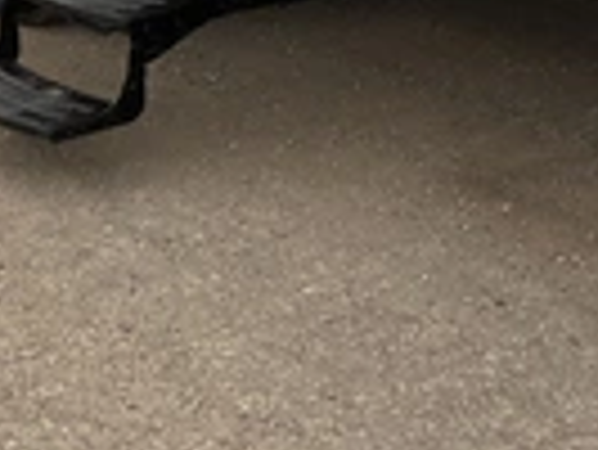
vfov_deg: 15.8
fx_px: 1504
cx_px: 850
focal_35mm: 87
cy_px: -202
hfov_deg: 20.0
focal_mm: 3
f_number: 1.8
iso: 25
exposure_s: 1/551
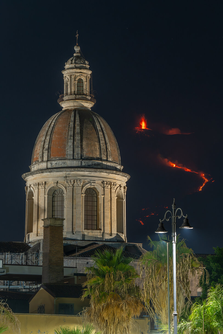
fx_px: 1765
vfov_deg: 10.8
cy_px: 167
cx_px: 112
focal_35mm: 190
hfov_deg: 7.2
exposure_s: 2.5
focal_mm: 190
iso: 2500
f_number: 11
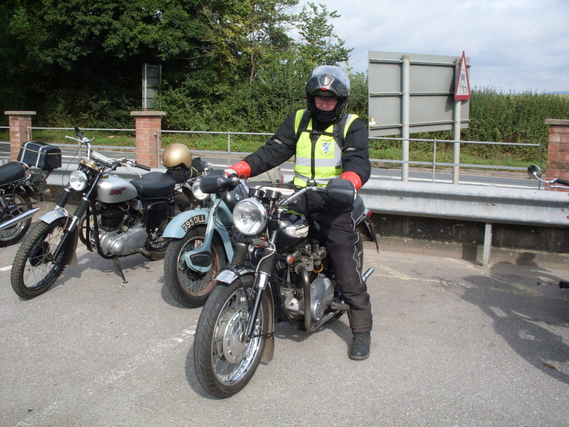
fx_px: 625
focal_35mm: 38
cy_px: 214
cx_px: 284
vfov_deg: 37.7
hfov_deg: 49.0
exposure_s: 1/180
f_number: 8.4
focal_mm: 6.3
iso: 80
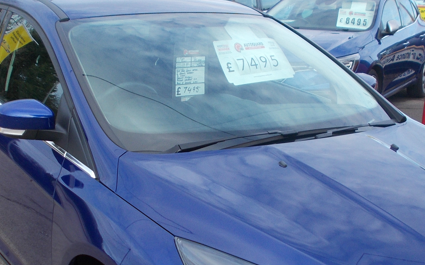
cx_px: 192
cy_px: 187
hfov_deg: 34.0
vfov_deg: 21.5
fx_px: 695
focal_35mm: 60
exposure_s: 1/200
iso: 80
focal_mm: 4.6
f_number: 3.2
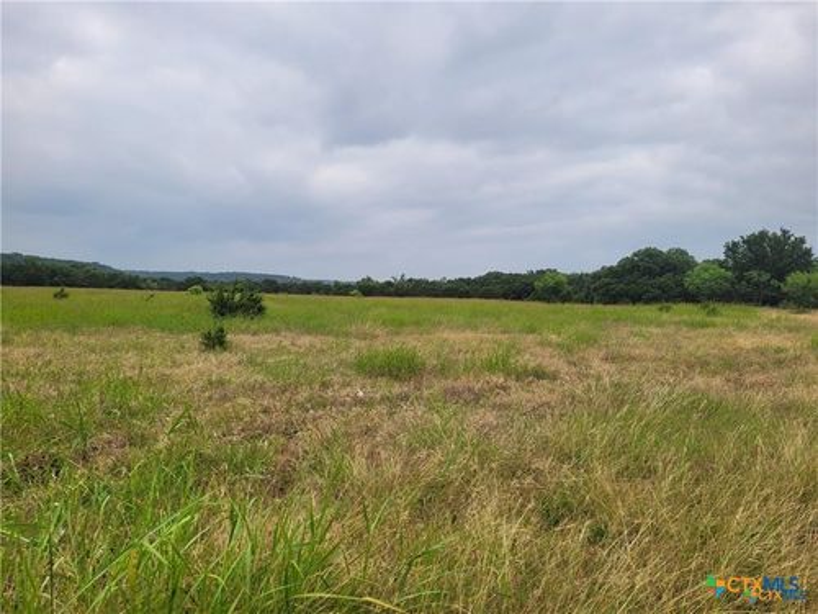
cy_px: 307
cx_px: 409
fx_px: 614
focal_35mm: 26
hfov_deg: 67.3
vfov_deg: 53.1
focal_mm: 5.4
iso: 40
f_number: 1.8
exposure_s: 1/313
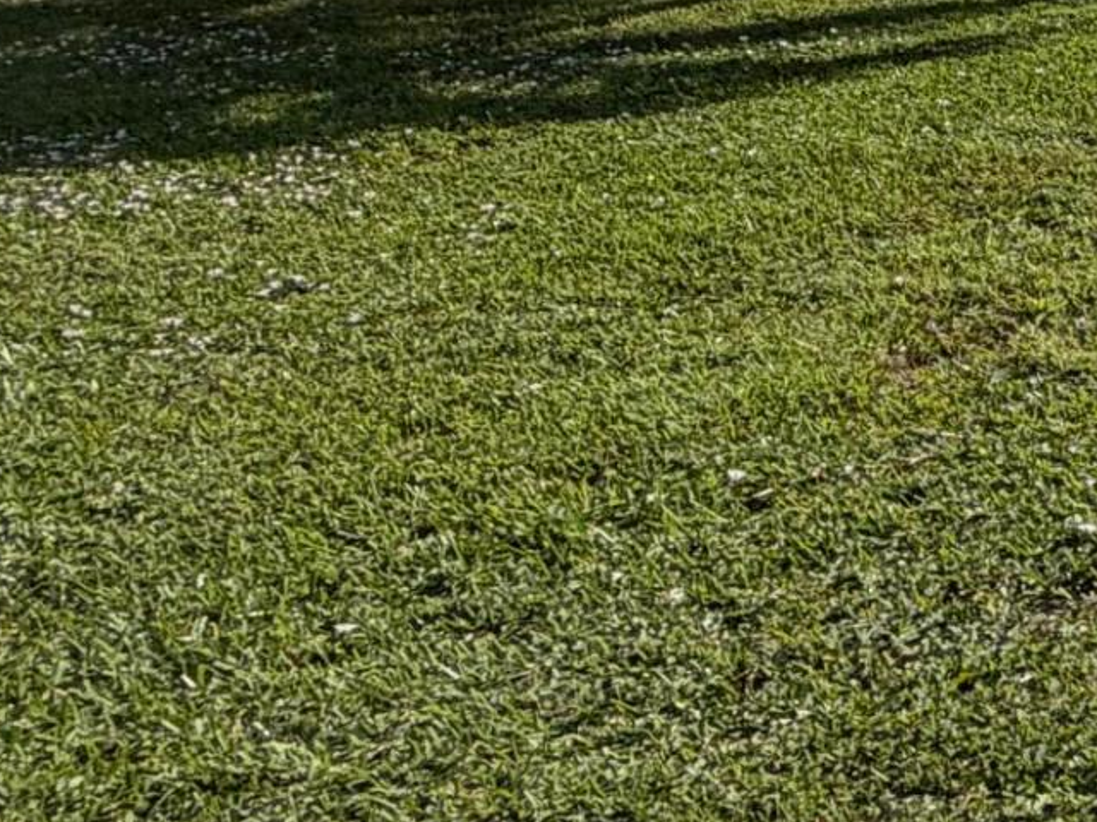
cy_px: -356
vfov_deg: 20.4
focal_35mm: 63
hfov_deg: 18.6
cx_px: 2223
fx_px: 1997
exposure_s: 1/1613
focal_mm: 2.22
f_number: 2.2
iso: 25
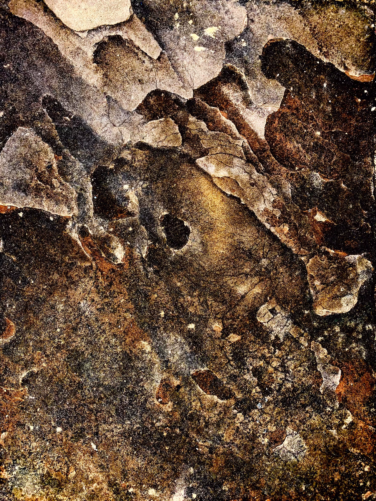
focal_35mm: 26
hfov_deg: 53.1
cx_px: 188
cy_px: 250
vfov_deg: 67.3
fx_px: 377
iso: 25
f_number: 1.8
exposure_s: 1/376
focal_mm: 4.25
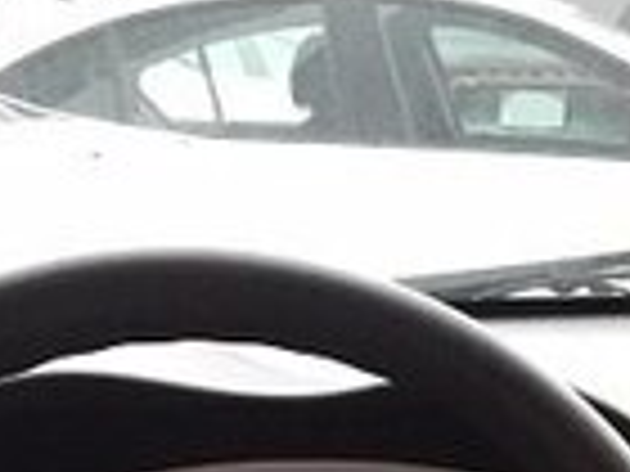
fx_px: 2493
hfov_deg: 13.6
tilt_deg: -22.0
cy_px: 1081
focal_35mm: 137
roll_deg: -0.2
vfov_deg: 9.7
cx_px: 932
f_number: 2.2
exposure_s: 1/33
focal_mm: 4.15
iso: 50
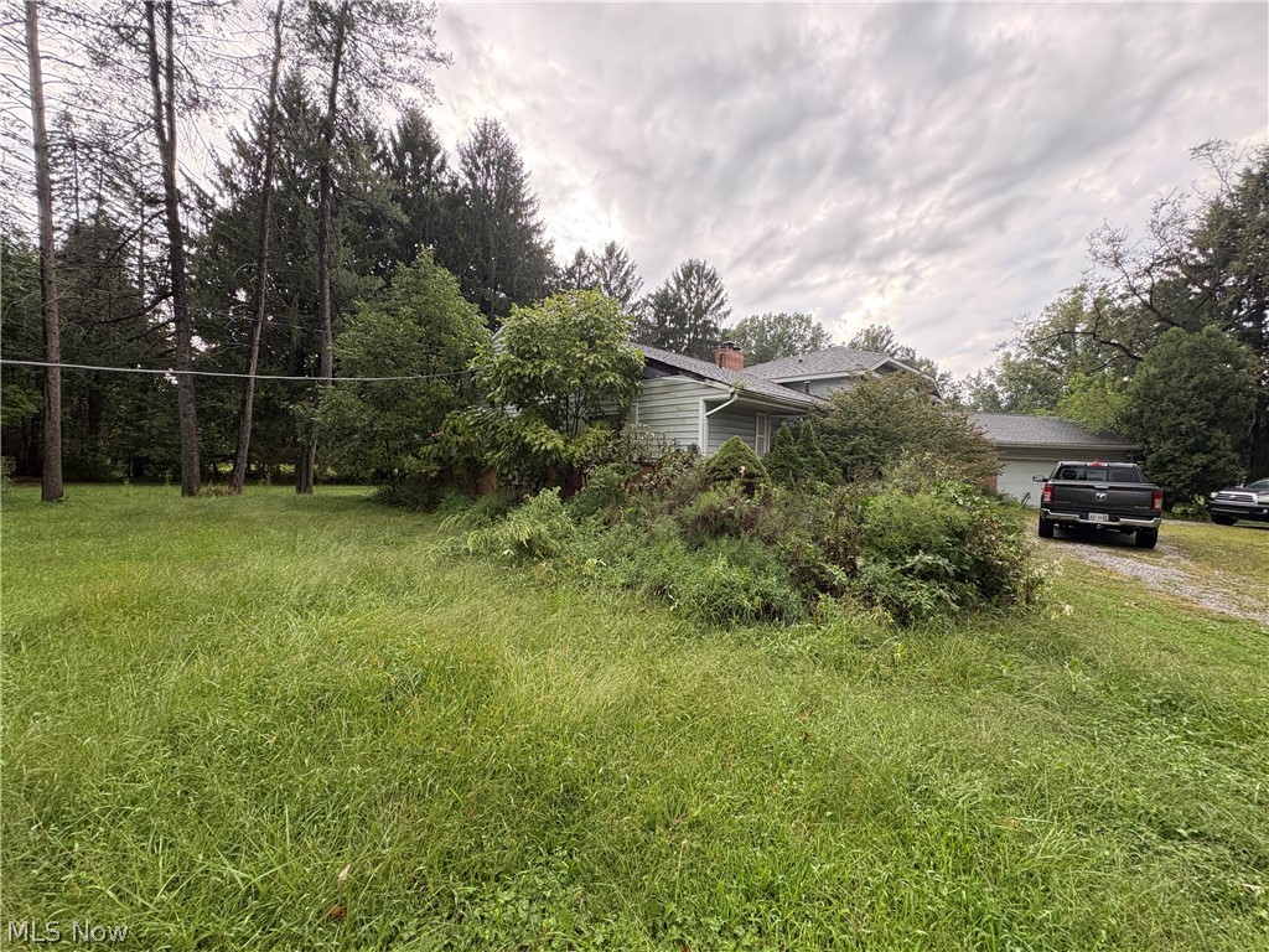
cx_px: 634
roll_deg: -1.6
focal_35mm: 14
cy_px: 476
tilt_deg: -1.0
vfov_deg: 85.7
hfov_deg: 102.1
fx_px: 513
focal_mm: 2.22
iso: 250
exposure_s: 1/70
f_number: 2.2
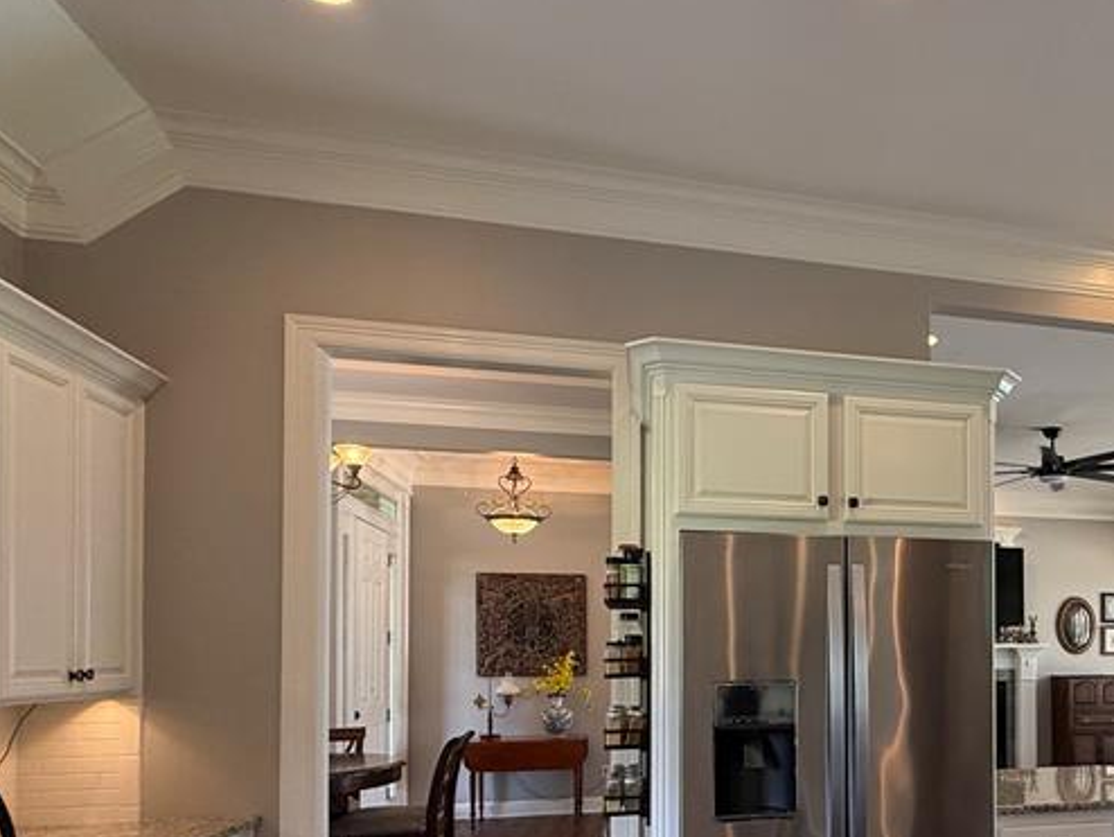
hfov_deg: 56.5
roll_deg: +0.7
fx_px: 934
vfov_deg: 46.4
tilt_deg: +2.0
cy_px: 636
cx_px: 913
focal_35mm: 29
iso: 200
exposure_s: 1/120
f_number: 2.2
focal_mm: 2.22
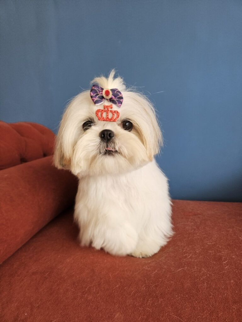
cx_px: 121
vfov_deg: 73.9
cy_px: 161
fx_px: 214
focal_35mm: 23
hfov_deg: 58.9
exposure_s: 1/149
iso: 40
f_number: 1.8
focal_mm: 5.4
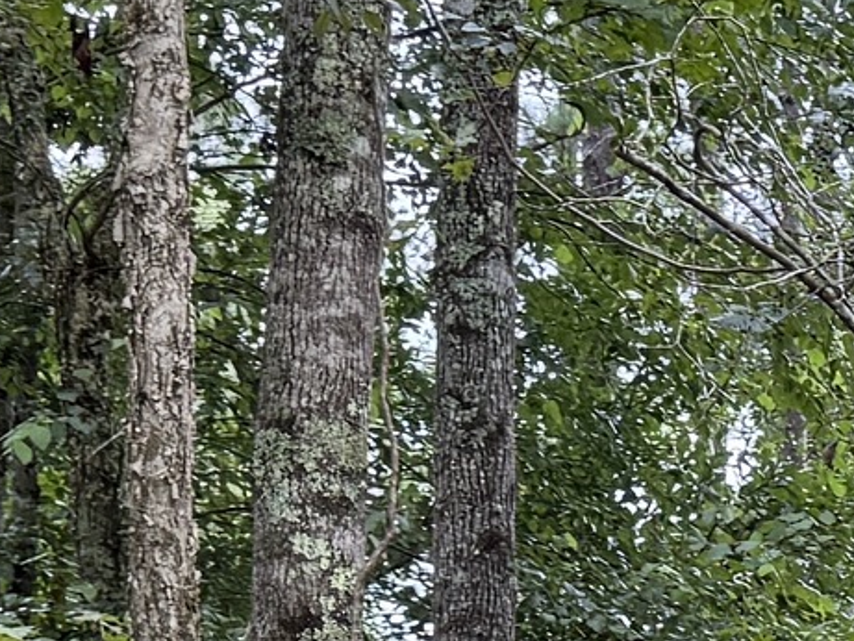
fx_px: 3948
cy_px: 1236
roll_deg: +0.1
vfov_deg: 8.8
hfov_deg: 11.6
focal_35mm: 160
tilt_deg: +4.9
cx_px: 1454
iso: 100
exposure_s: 1/325
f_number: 1.78
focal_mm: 6.76
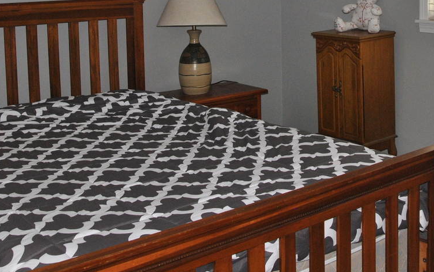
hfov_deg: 36.0
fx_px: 664
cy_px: 27
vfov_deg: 22.6
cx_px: 267
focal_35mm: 56
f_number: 8
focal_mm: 17
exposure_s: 1/200
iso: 400
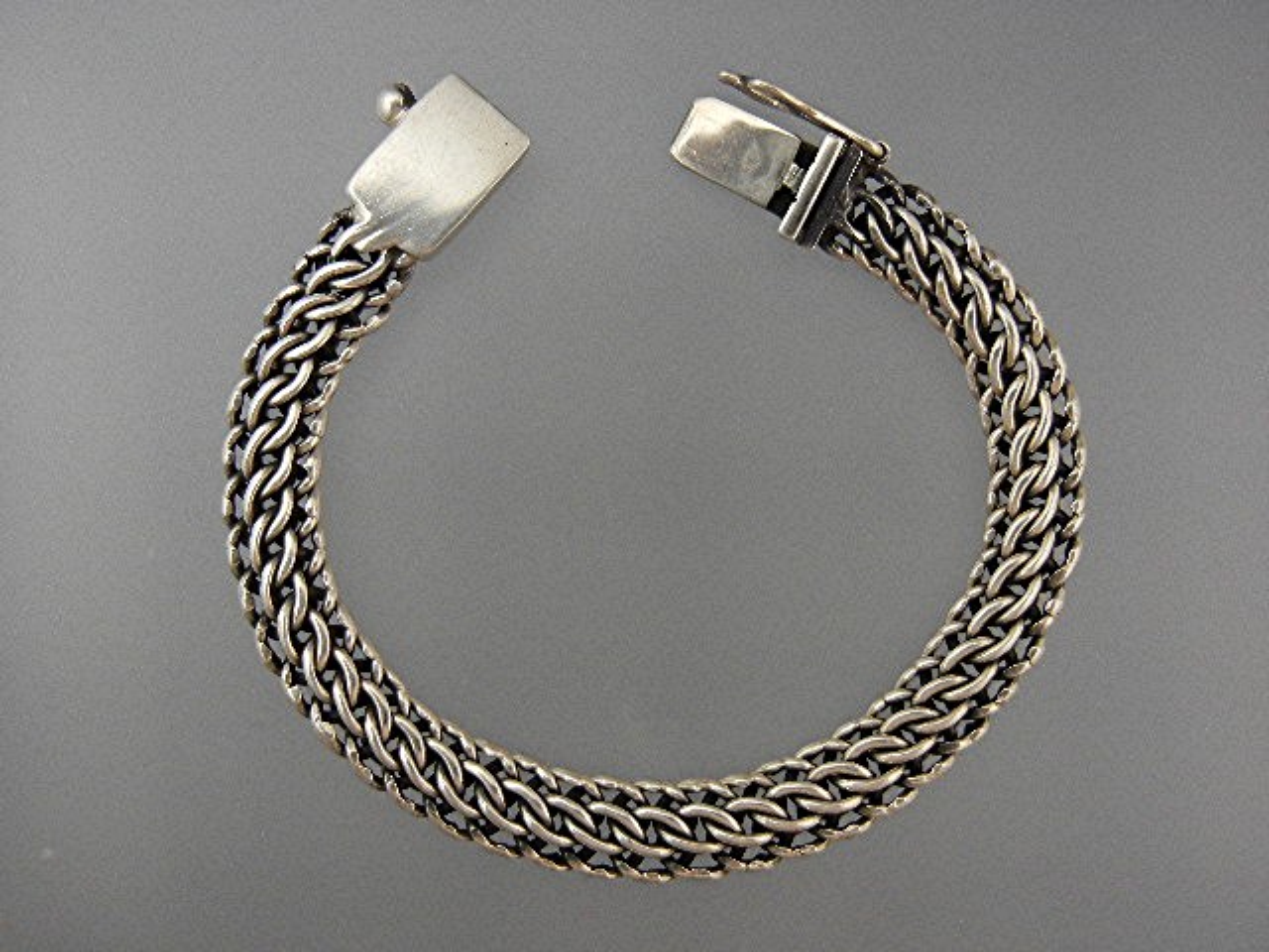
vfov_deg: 32.2
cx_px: 634
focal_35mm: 45
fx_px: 1650
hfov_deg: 42.1
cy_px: 476
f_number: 3.8
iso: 400
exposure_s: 1/25
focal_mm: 8.1
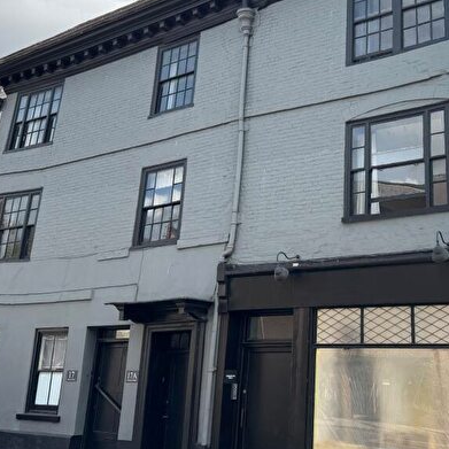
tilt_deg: +17.0
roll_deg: -2.2
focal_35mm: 38
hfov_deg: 42.5
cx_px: 339
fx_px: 558
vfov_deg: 43.7
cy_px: 191
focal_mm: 6.76
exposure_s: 1/1339
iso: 80
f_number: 1.78
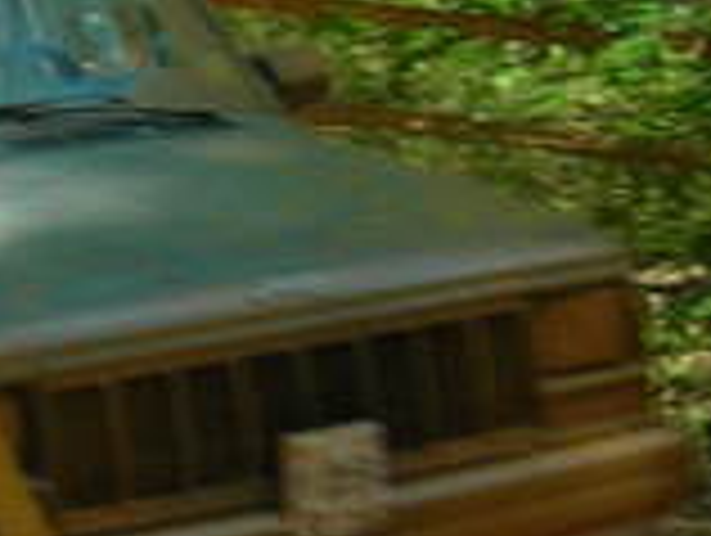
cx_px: -225
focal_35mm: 192
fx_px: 3950
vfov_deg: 7.8
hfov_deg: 10.1
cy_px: 230
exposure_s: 1/98.7
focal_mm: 6.3
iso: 61
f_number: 6.4
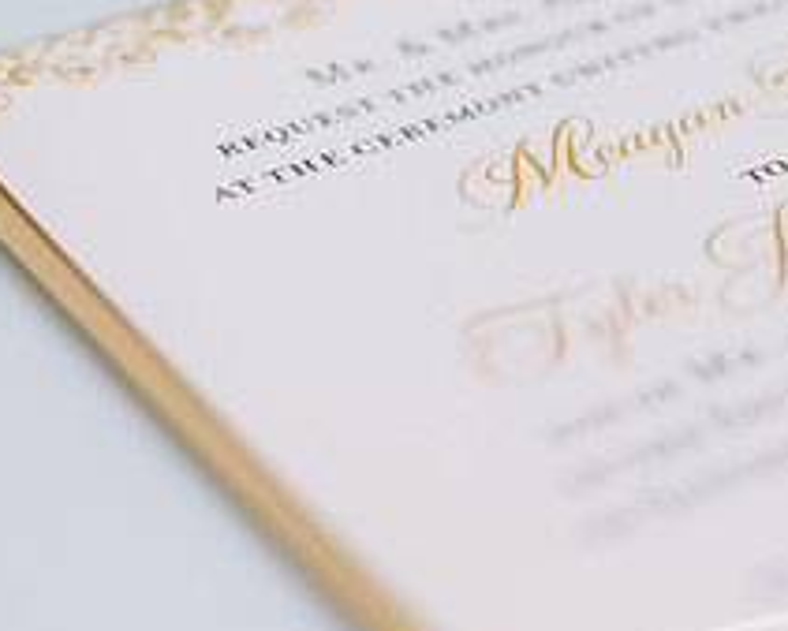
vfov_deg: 12.0
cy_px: 332
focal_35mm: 129
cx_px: 1001
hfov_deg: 14.3
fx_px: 3010
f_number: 2.5
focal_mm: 50
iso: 250
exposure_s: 1/250
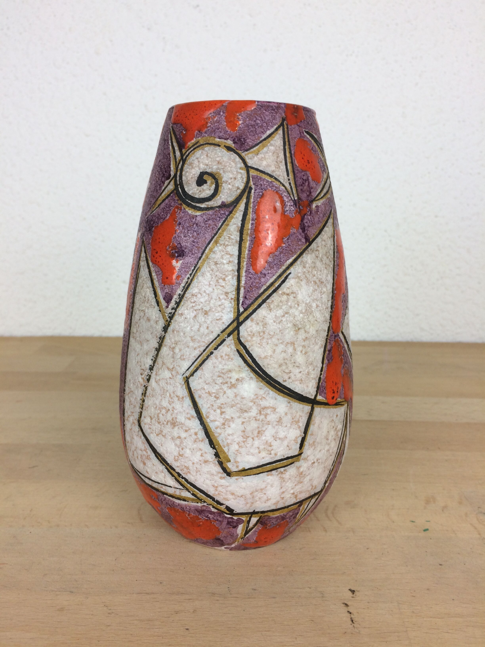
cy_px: 324
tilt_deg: -14.8
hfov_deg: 48.2
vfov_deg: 61.7
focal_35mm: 29
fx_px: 542
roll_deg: +0.2
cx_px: 242
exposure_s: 1/50
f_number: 2.2
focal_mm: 4.15
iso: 32
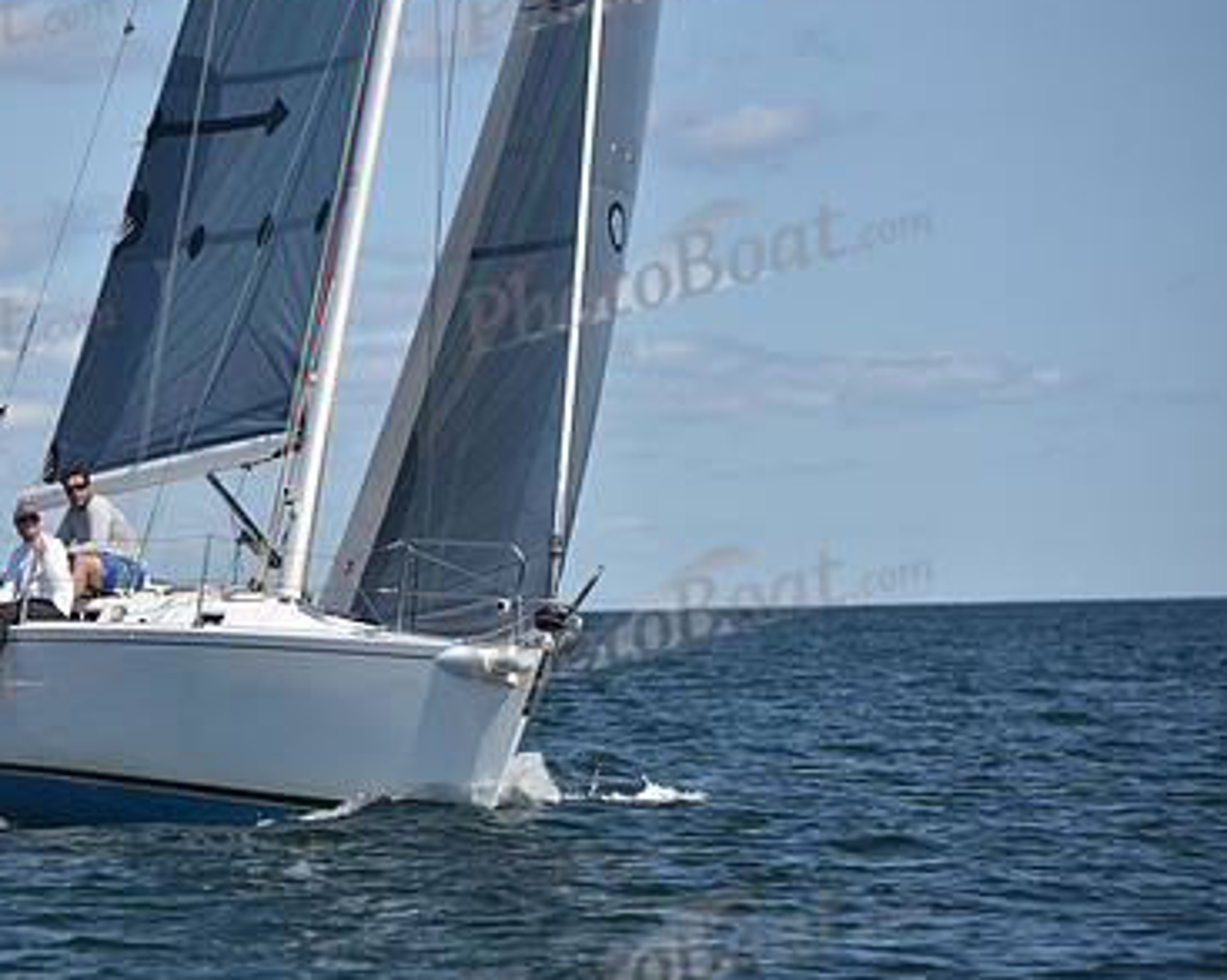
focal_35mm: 245
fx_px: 8890
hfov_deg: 7.9
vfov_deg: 6.3
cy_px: 490
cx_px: 291
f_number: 5
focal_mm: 165
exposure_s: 1/1250
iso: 250
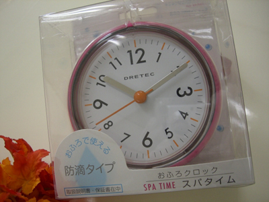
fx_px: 295
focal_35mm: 38
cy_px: 101
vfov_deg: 37.7
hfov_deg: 49.0
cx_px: 134
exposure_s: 1/100
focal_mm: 6.2
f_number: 2.7
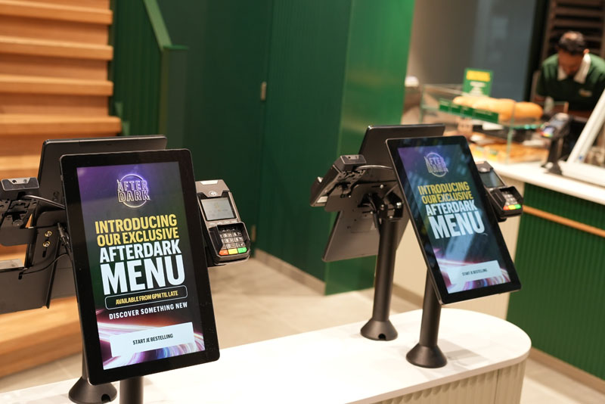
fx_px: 841
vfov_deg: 27.0
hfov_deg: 39.6
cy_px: 202
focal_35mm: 50
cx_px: 302
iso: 1250
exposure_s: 1/160
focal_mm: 50
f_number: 4
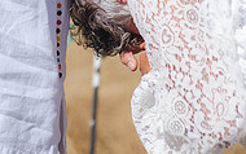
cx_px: 71
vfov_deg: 6.3
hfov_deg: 10.2
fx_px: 1375
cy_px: -101
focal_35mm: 205
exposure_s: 1/5000
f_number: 2.2
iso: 125
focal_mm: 85
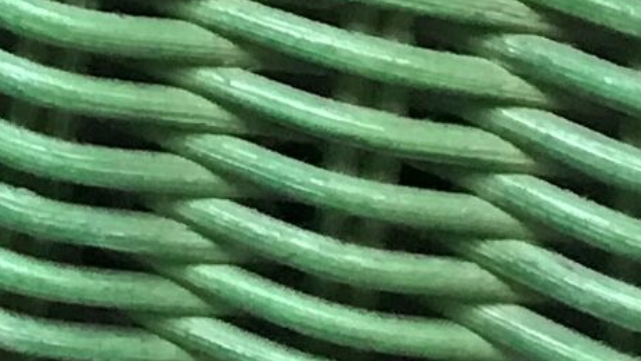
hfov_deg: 8.5
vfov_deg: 4.5
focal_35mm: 238
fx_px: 4047
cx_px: -670
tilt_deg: -21.1
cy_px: -1342
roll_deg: +4.0
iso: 32
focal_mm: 3.3
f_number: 2.4
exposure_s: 1/33
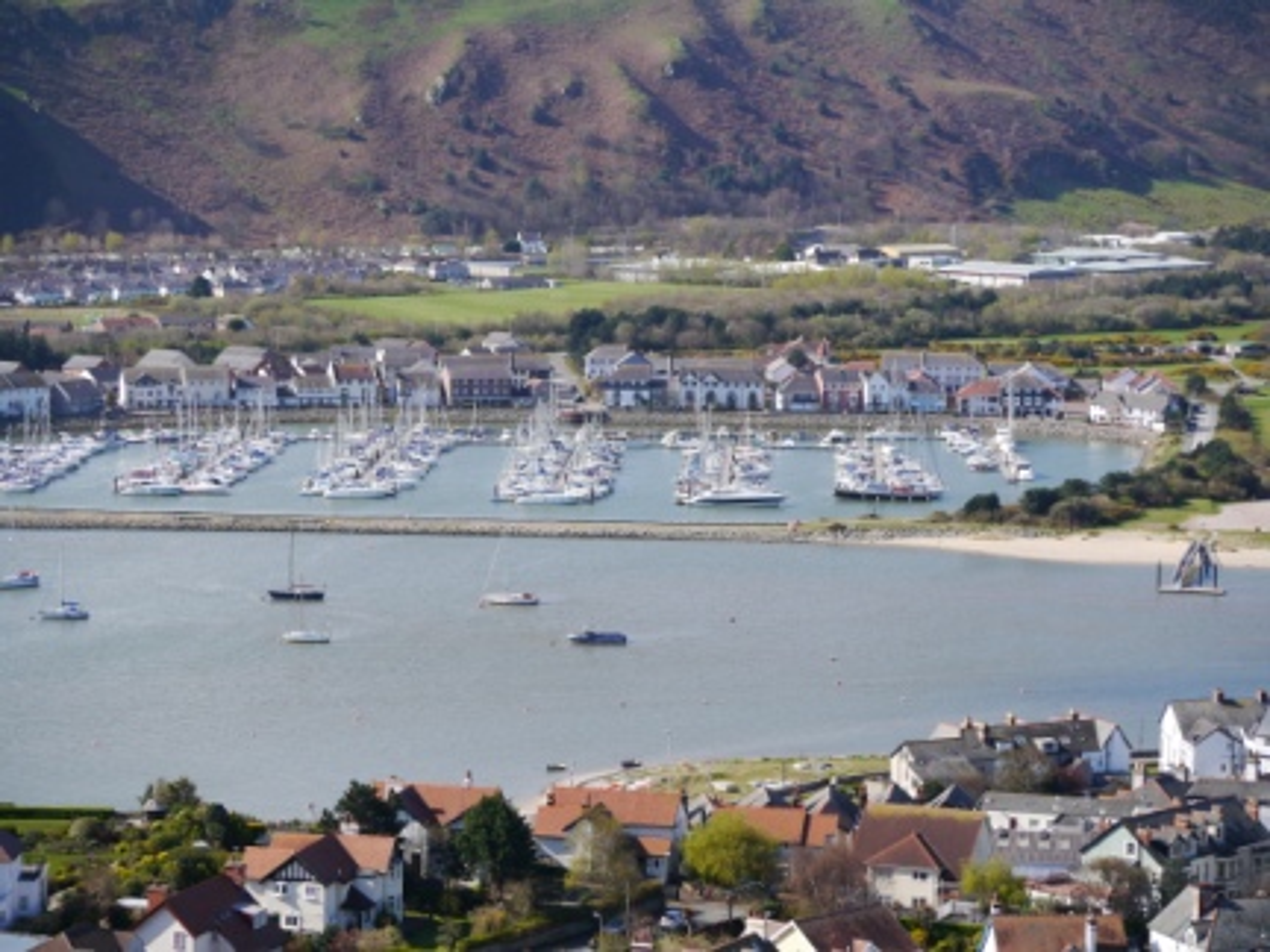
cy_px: 476
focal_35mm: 112
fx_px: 4109
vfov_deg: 13.2
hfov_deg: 17.6
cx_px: 635
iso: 160
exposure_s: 1/500
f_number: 6.3
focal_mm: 56
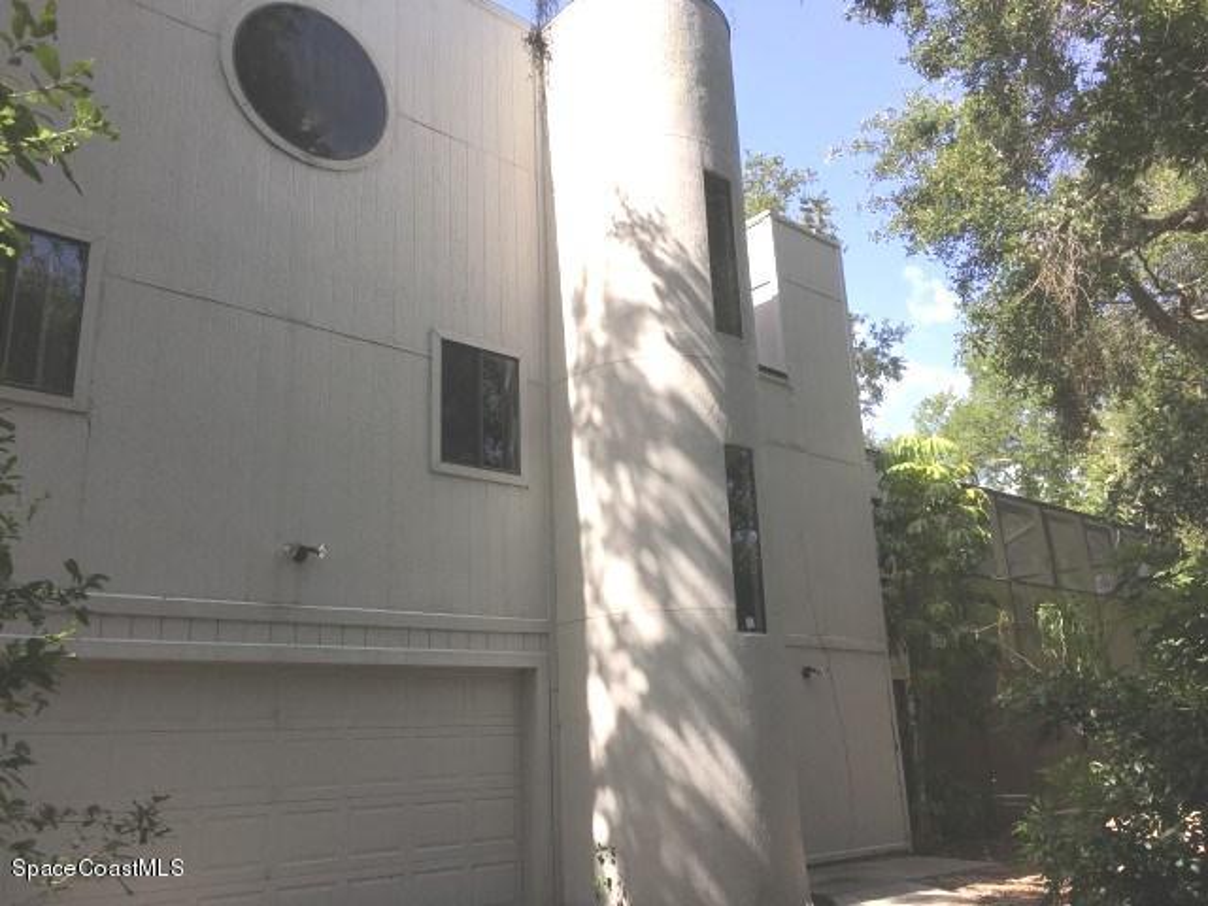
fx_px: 1012
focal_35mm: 29
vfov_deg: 48.2
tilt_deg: +16.2
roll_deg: +2.8
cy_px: 453
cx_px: 604
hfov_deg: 61.7
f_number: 2.2
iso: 25
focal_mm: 4.15
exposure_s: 1/545
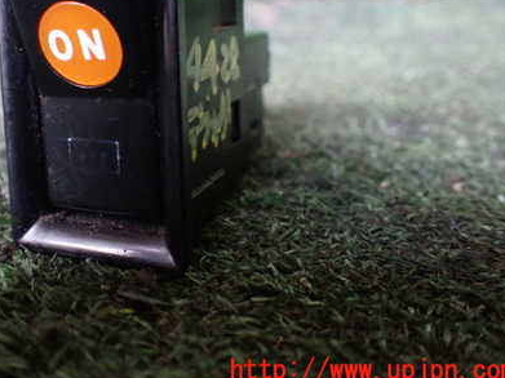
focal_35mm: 46
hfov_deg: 40.2
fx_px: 671
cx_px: 134
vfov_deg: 31.0
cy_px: 97
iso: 1000
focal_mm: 5.4
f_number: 2.3
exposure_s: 1/30
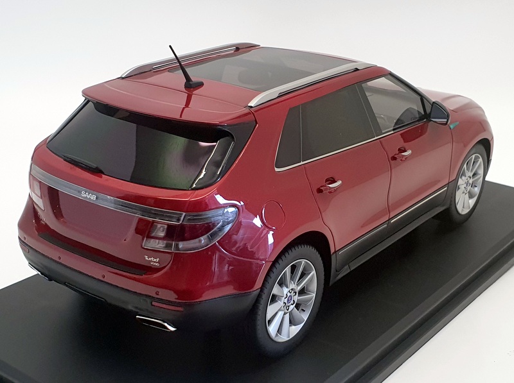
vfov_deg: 52.9
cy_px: 192
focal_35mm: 26
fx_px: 385
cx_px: 257
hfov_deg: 67.4
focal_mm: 4.32
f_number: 2.4
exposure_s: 1/100
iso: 125
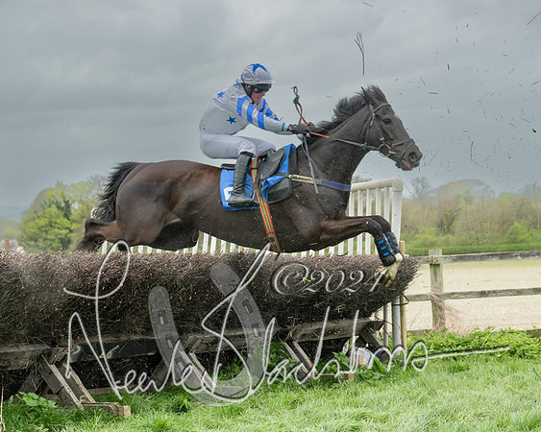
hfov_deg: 16.4
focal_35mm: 117
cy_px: 264
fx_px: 1875
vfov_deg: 13.1
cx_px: 244
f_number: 5
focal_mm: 70
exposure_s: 1/800
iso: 400
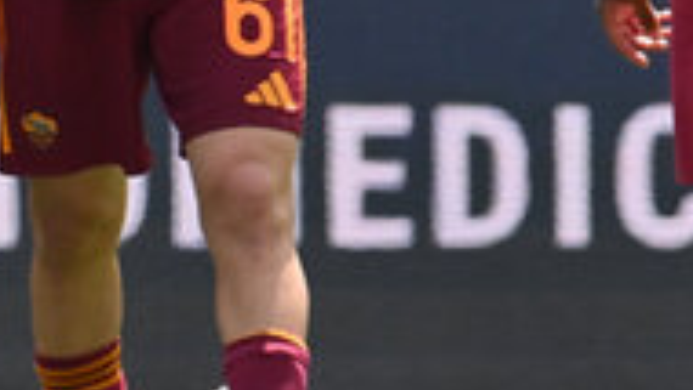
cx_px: 91
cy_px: -521
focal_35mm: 2259
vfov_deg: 0.5
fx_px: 41522
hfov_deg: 1.0
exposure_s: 1/2500
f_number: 5.6
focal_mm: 400
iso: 640
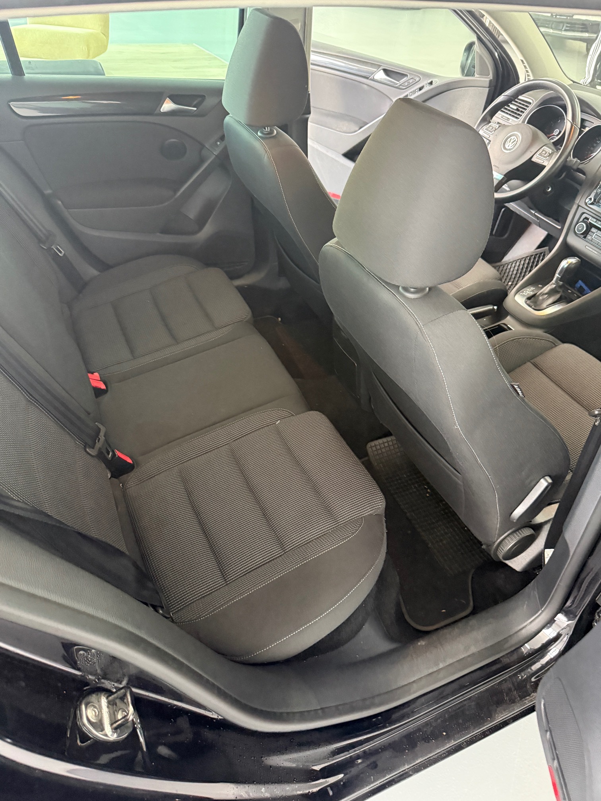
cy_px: 400
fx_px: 556
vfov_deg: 71.6
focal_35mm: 24
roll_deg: -6.3
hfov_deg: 56.8
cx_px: 300
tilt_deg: -40.5
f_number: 1.78
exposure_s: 1/56
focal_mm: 6.76
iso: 800
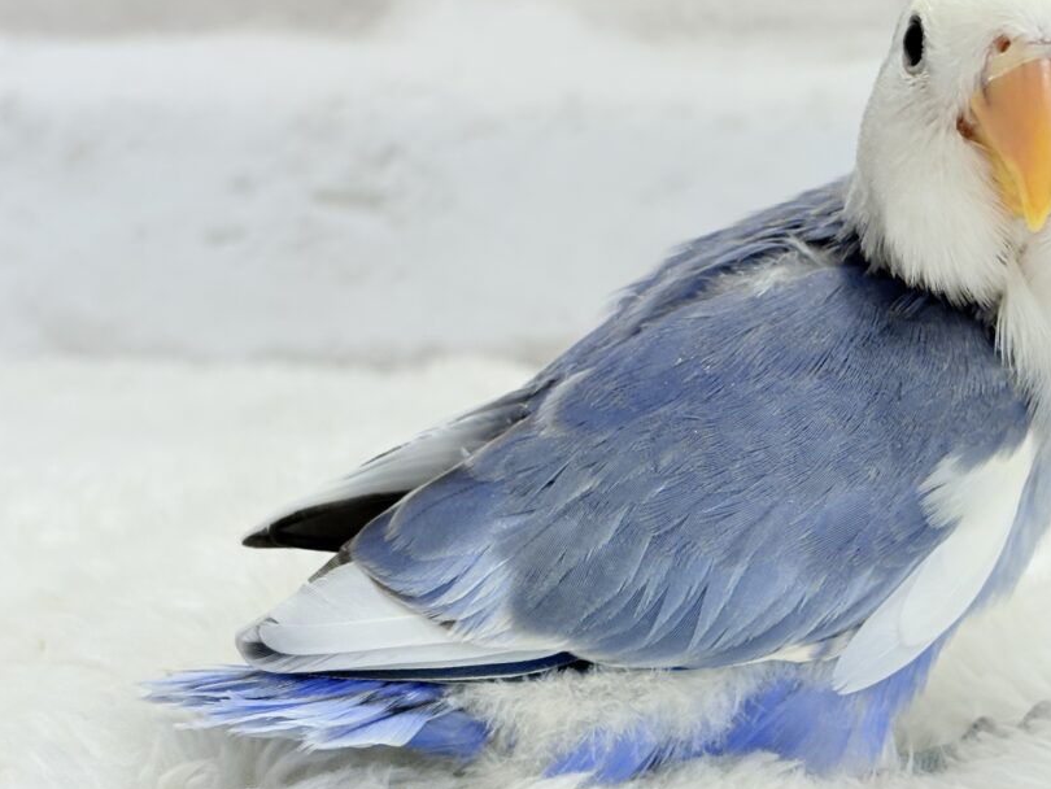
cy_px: 371
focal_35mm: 77
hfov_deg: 25.1
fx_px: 2339
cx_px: 733
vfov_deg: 19.1
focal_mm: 5.96
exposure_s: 1/100
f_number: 1.6
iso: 80
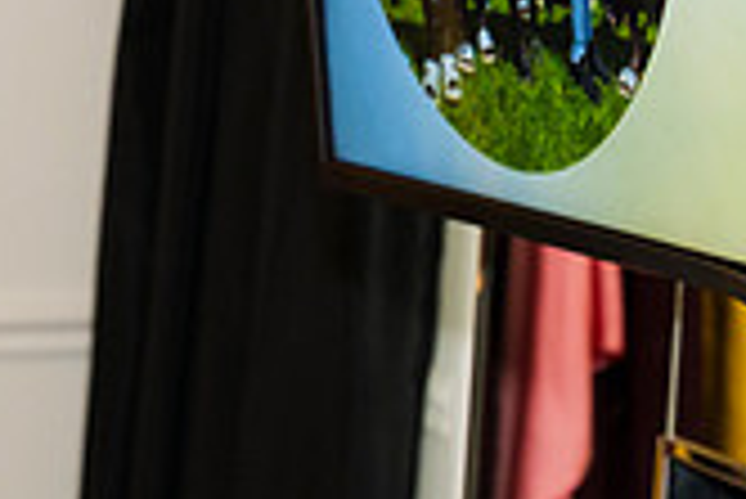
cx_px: 917
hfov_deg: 10.7
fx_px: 3920
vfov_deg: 7.1
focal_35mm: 189
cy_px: -335
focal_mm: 54
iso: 1250
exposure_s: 1/100
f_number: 4
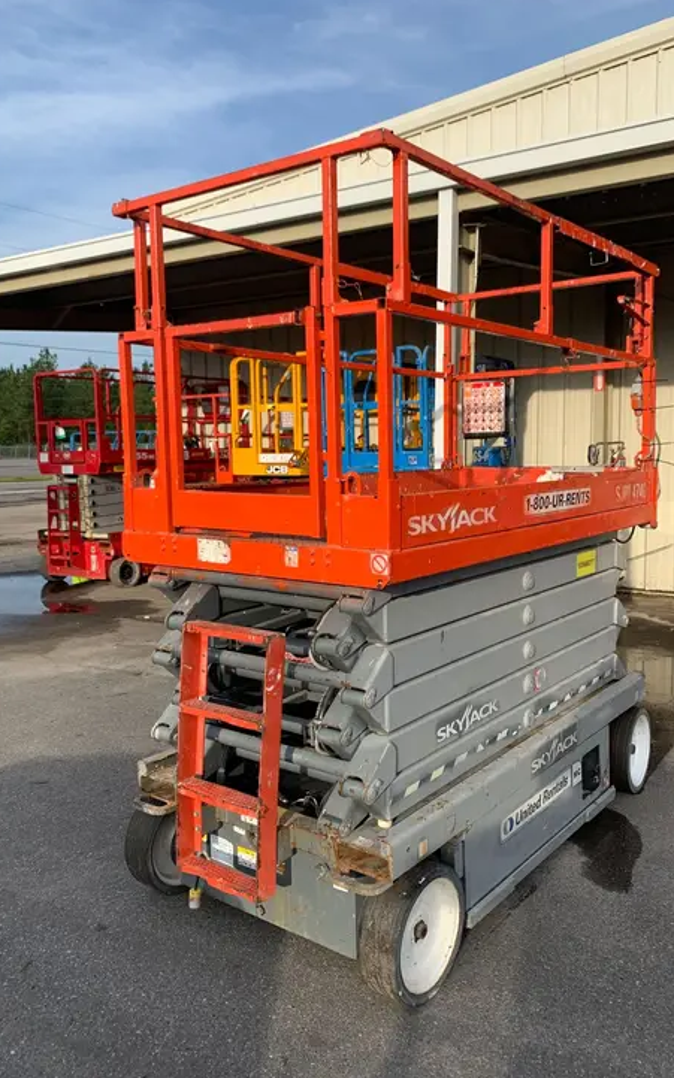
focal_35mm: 28
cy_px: 541
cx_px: 356
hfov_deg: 44.5
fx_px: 823
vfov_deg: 66.5
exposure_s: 1/1088
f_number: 1.8
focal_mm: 4.25
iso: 25
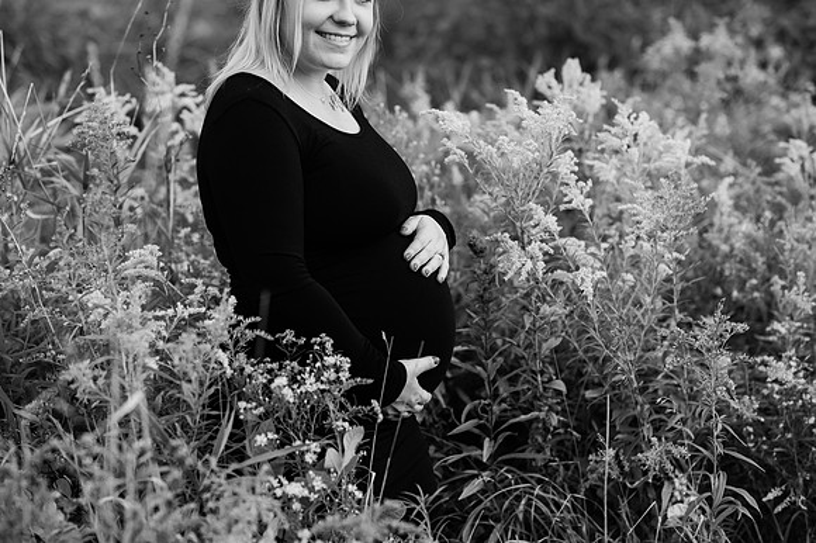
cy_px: 272
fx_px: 1925
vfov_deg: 16.1
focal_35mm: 85
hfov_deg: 23.9
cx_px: 408
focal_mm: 85
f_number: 2.8
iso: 200
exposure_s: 1/640
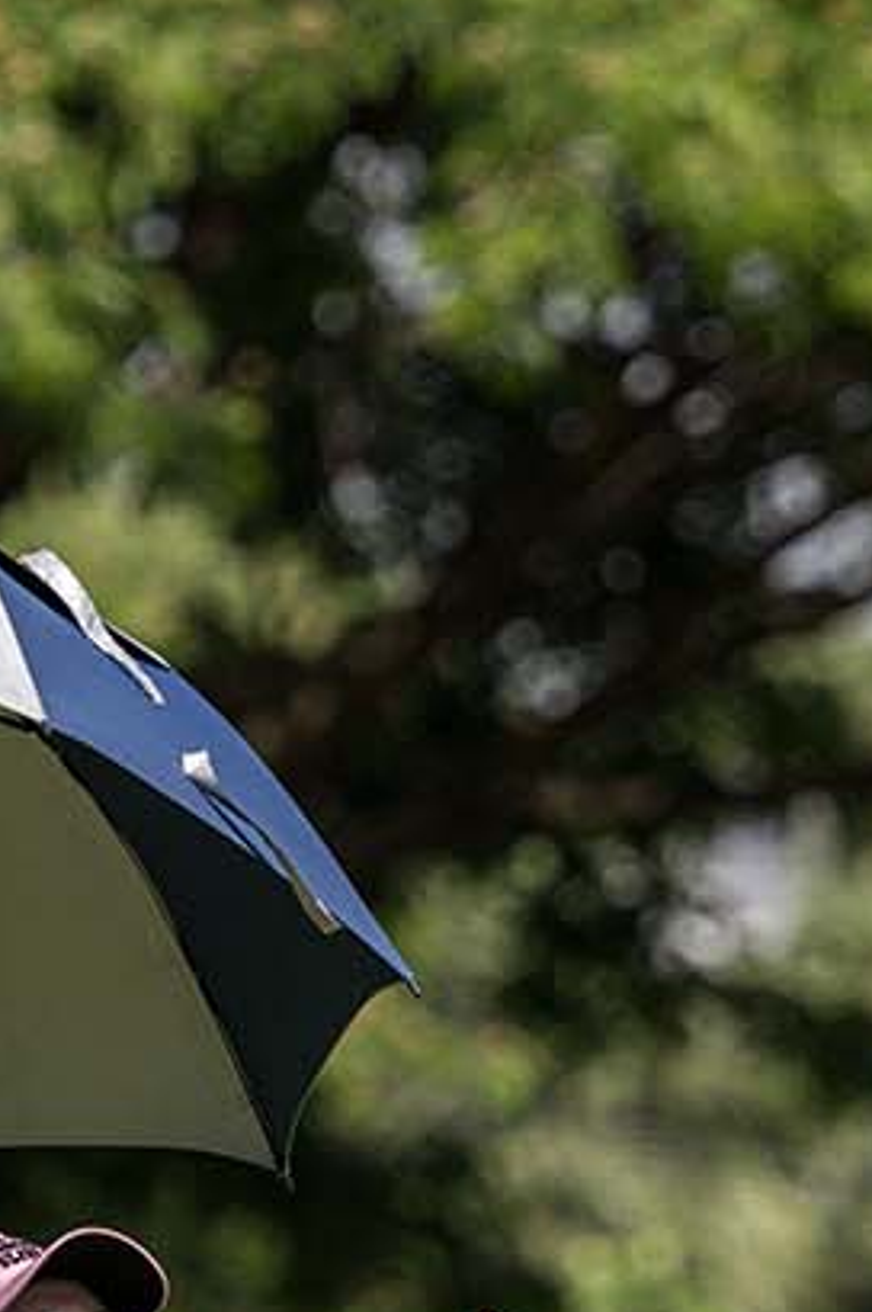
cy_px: 1921
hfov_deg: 2.3
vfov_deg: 3.4
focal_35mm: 599
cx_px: -317
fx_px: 21799
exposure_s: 1/4000
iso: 360
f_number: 3.2
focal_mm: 170
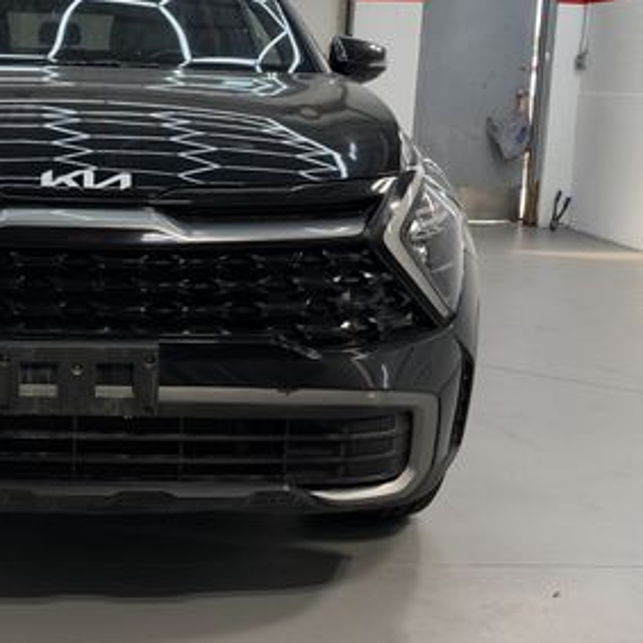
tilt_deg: -7.3
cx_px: 68
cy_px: 252
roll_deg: -2.0
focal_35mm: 52
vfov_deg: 32.7
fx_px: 1093
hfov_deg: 31.3
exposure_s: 1/324
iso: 80
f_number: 1.48
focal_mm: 6.93
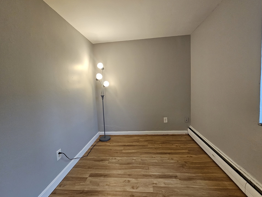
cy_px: 96
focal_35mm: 14
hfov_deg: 102.1
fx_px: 106
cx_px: 132
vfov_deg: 85.6
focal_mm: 2.2
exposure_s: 1/60
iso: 250
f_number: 2.2
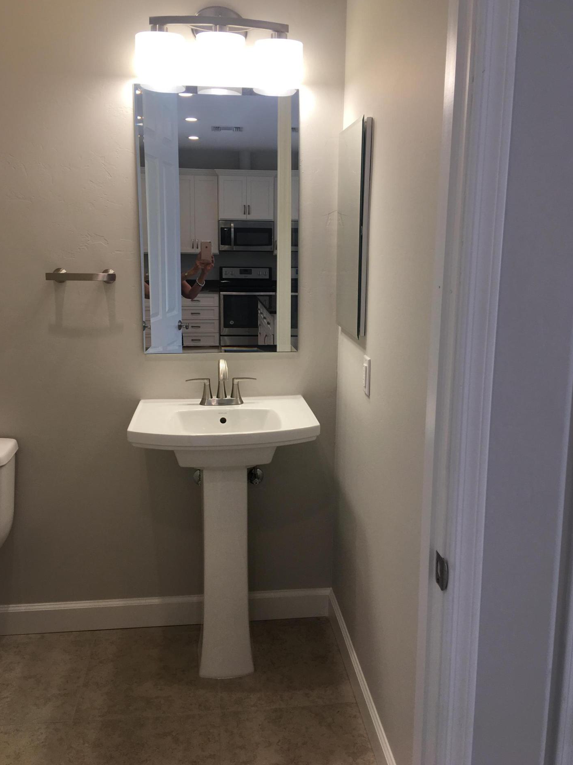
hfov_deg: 45.4
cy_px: 363
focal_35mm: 31
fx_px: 684
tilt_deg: -8.5
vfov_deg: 58.3
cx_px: 292
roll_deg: -1.1
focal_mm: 4.15
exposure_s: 1/40
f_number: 2.2
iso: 32
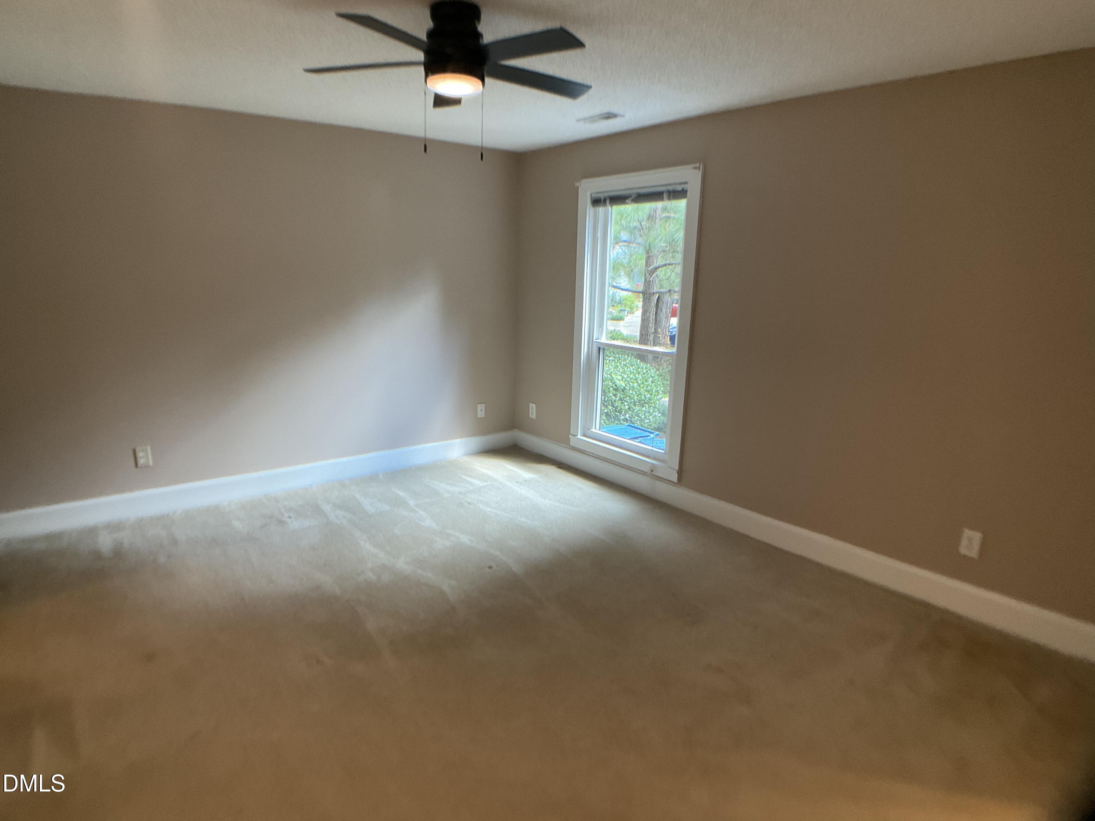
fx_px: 917
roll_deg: -1.7
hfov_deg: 61.7
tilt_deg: -13.9
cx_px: 548
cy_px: 410
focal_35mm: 29
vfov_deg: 48.2
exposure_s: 1/60
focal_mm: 3
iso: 100
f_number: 1.8
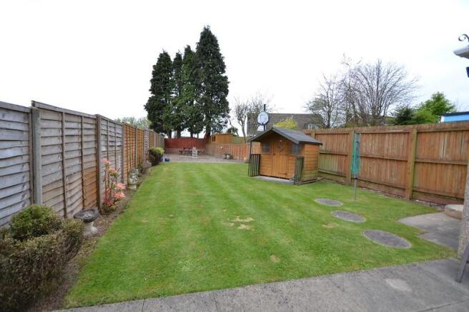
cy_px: 156
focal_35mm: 15
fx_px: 195
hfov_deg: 100.4
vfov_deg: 77.3
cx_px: 234
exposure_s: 1/125
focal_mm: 10
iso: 360
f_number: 5.6
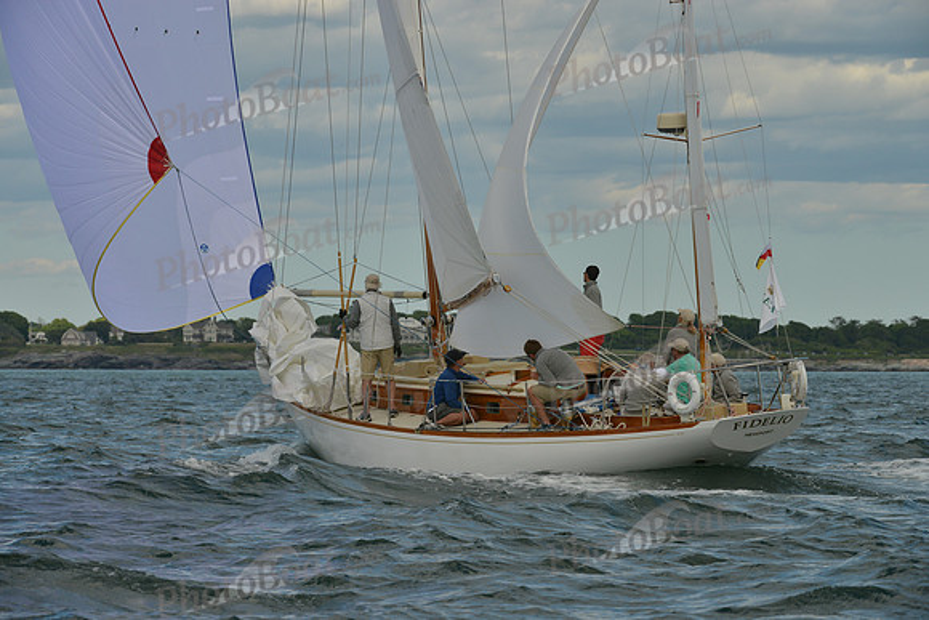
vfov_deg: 6.9
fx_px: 5162
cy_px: 310
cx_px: 464
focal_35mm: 200
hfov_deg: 10.3
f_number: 9
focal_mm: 200
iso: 400
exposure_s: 1/1250
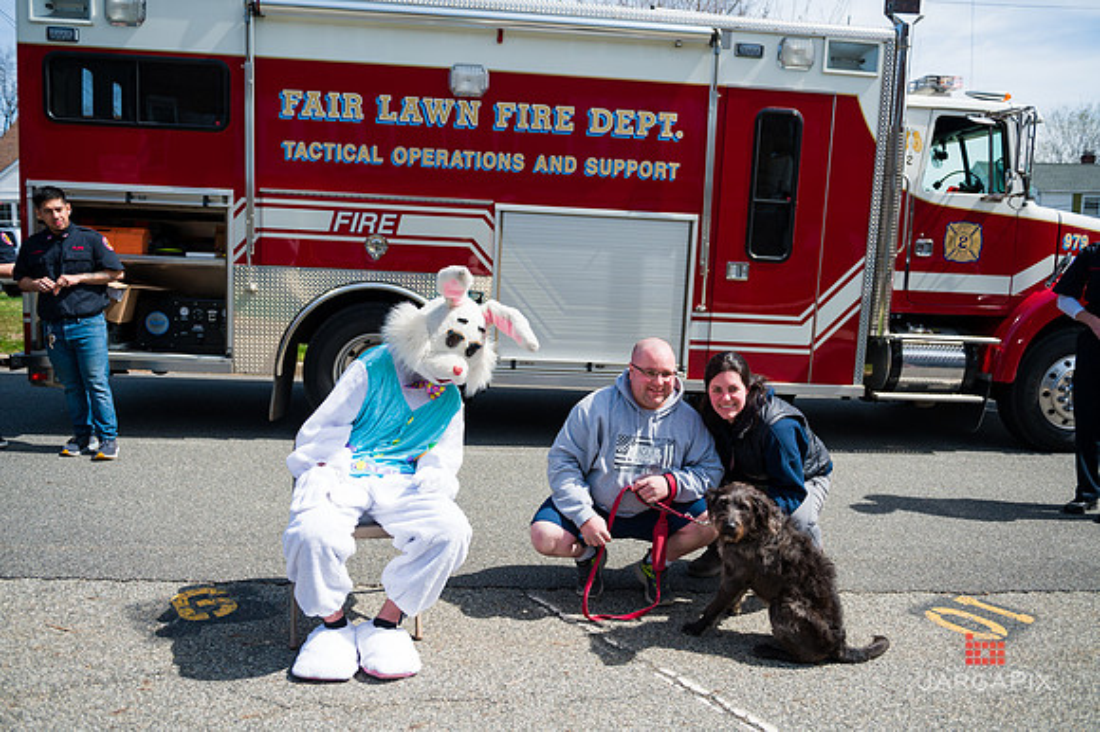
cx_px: 550
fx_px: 824
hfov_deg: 67.4
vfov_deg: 47.9
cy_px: 366
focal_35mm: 27
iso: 200
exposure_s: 1/3200
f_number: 4
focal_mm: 27
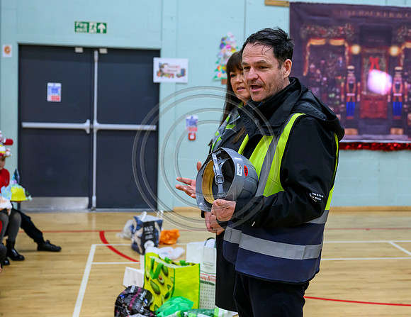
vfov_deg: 26.0
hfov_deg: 33.1
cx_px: 269
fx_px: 687
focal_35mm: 57
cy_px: 138
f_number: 4
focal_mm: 46
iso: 3200
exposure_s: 1/250
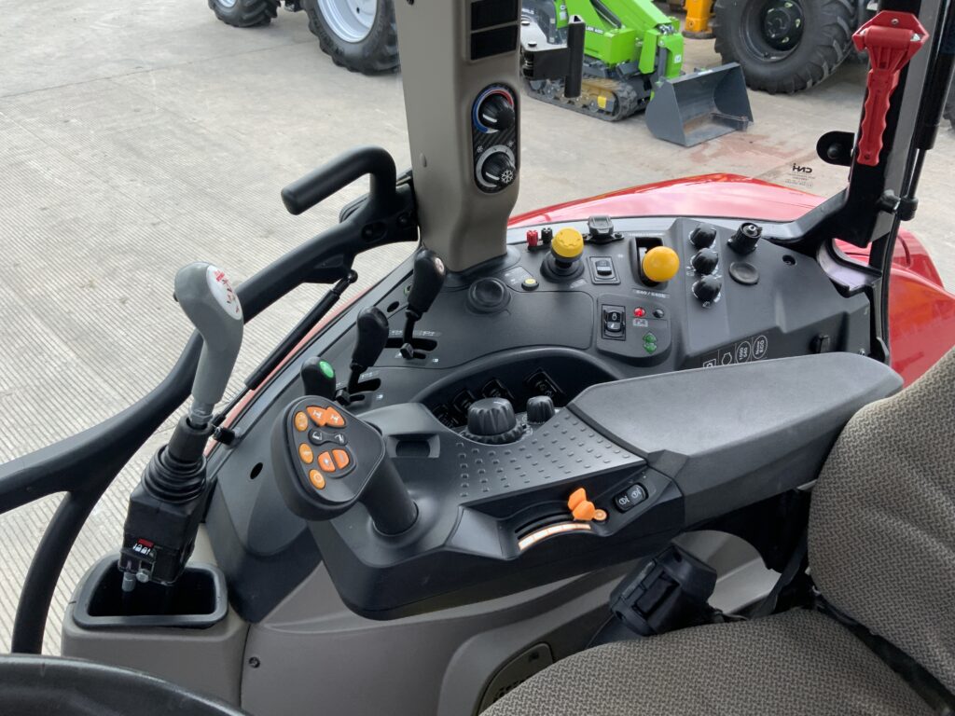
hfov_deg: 61.7
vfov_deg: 48.2
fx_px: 800
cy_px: 358
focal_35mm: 29
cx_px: 478
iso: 16
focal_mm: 3
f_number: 1.8
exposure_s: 1/200
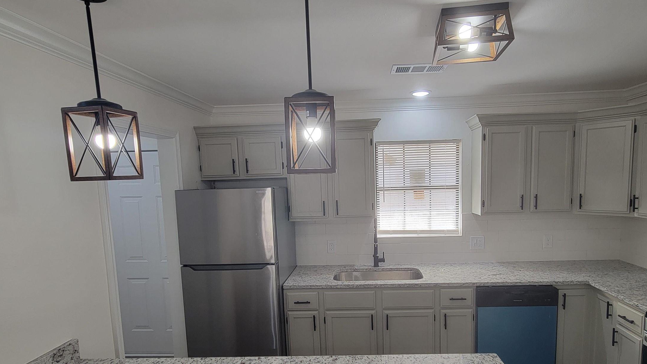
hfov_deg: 86.4
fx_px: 343
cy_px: 217
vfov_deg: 55.5
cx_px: 350
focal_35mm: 20
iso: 64
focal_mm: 2.2
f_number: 2.2
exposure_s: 1/60
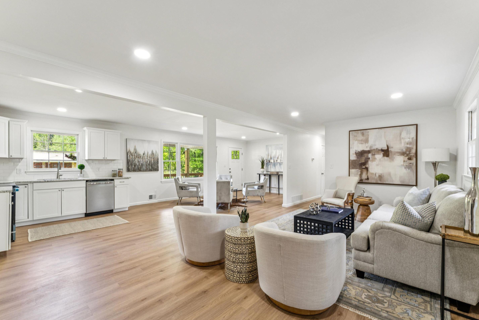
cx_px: 236
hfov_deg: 97.6
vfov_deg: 74.6
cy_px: 166
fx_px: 210
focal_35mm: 16
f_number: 13
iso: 400
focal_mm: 14.7
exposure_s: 1/6
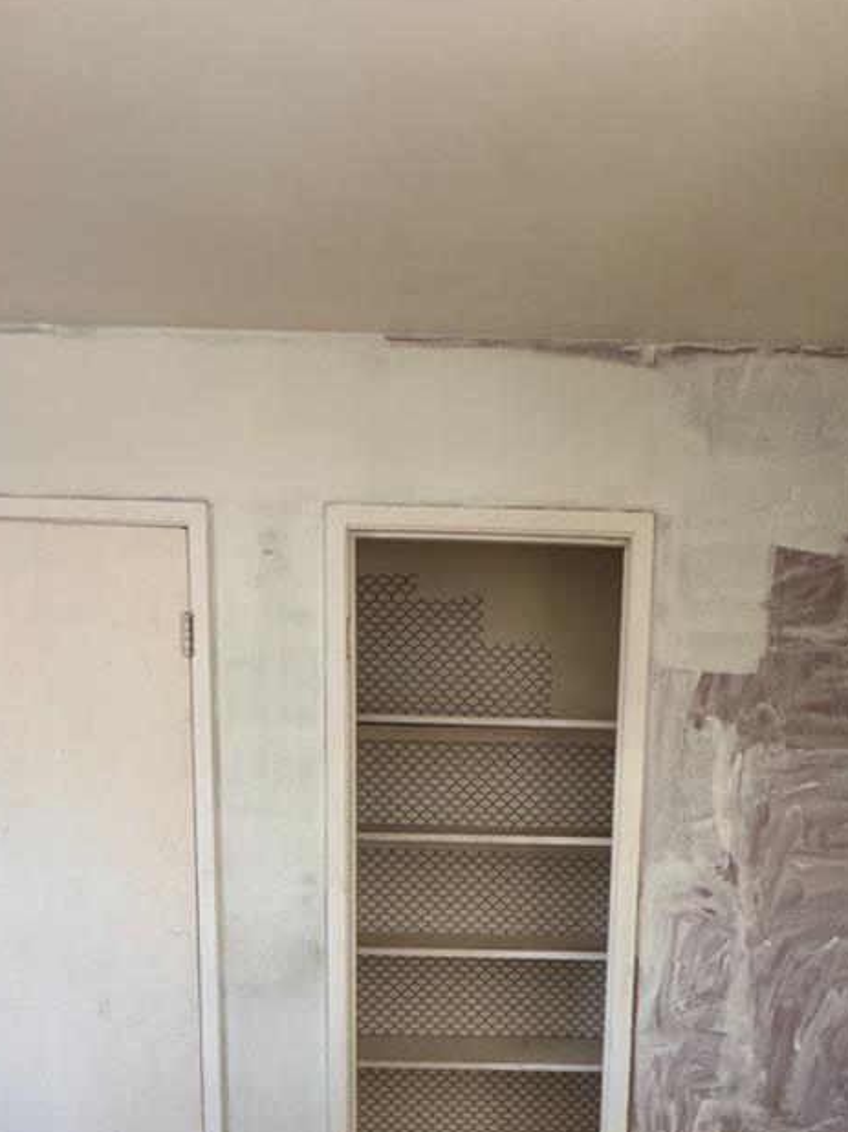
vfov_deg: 49.2
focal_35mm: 34
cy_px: 980
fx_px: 1111
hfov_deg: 41.6
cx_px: 512
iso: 320
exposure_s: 1/71
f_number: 2.2
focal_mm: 2.22
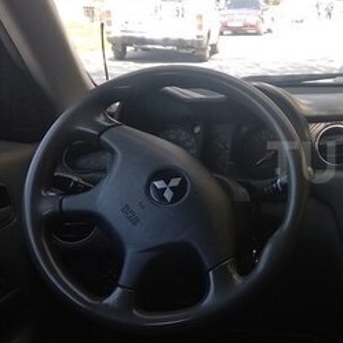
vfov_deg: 28.2
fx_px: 684
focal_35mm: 61
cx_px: 408
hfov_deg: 25.4
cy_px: 162
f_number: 2.2
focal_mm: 3.81
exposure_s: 1/100
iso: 125
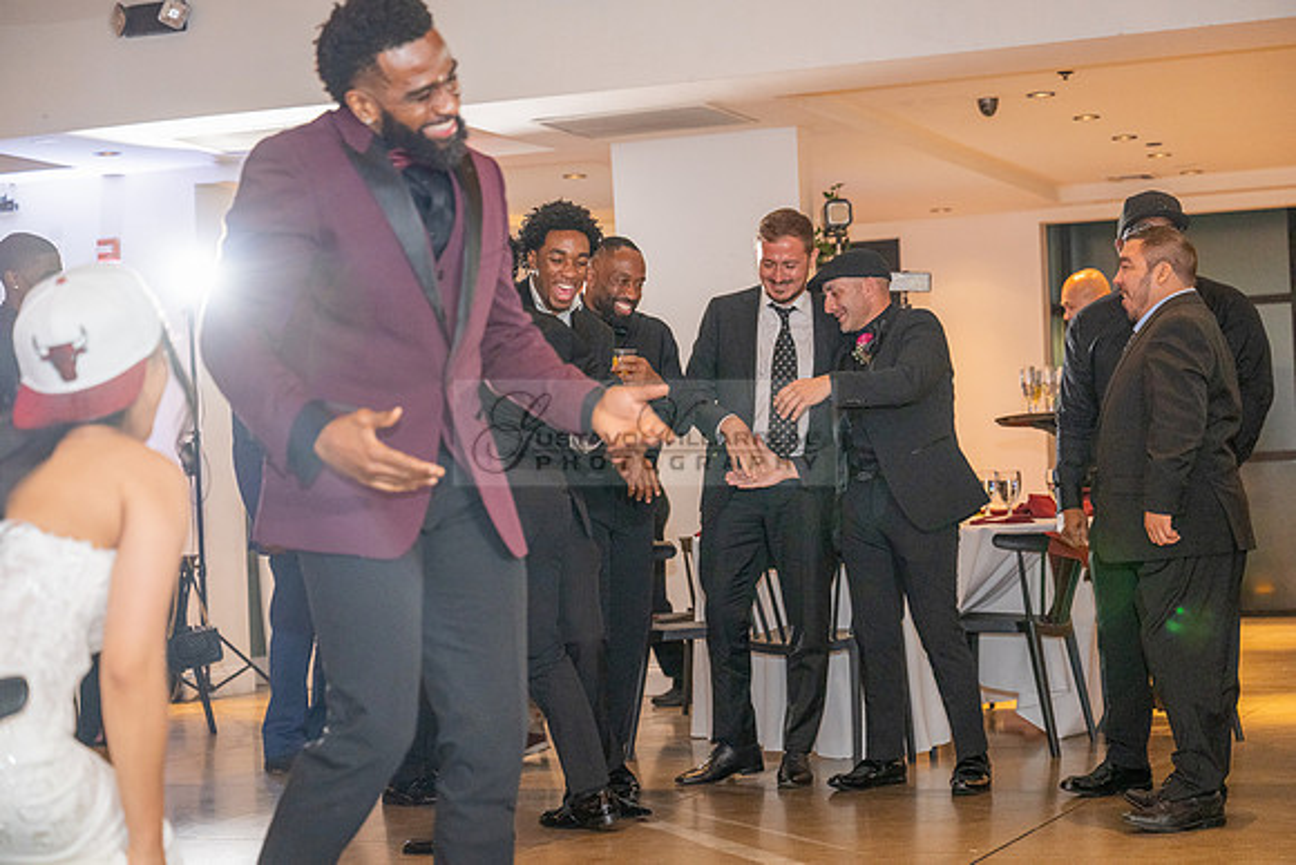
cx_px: 648
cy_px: 432
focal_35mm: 70
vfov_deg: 19.5
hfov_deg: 28.8
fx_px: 2520
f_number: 3.5
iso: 2000
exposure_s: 1/200
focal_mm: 70
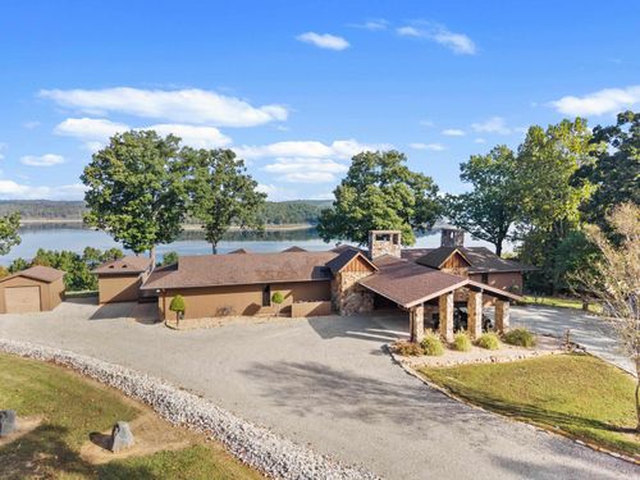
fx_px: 444
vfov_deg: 56.8
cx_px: 320
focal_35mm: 24
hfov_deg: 71.6
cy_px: 240
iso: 280
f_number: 1.8
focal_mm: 8.67
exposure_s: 1/2500
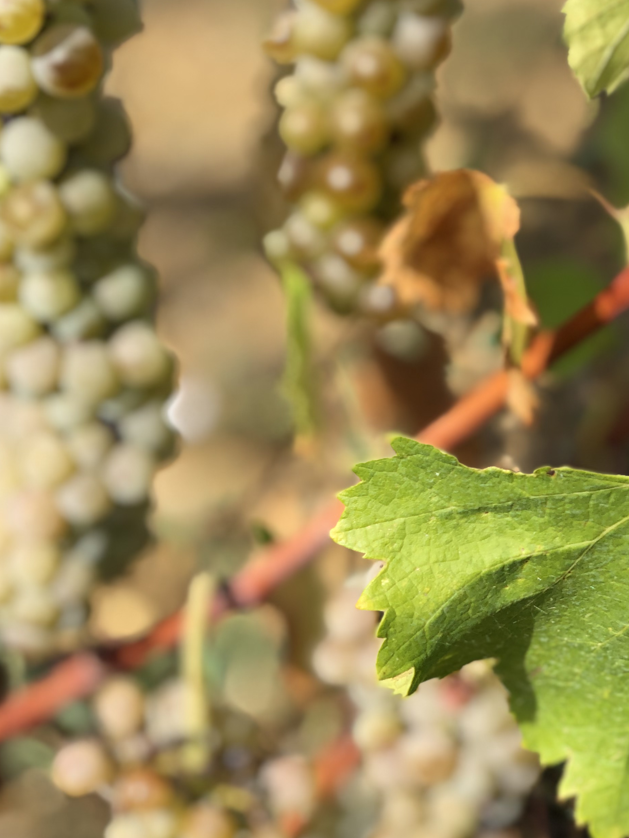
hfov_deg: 17.3
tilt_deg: -18.7
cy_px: 210
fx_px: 2060
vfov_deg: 22.8
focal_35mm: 85
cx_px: 201
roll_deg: +2.7
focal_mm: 6
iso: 16
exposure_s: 1/685
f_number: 2.4
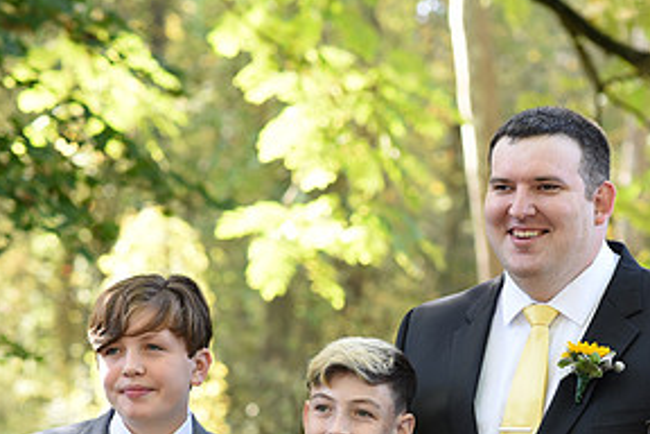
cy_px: 419
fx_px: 3087
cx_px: 463
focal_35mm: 171
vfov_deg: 8.0
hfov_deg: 12.0
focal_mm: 85
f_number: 4
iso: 500
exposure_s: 1/200
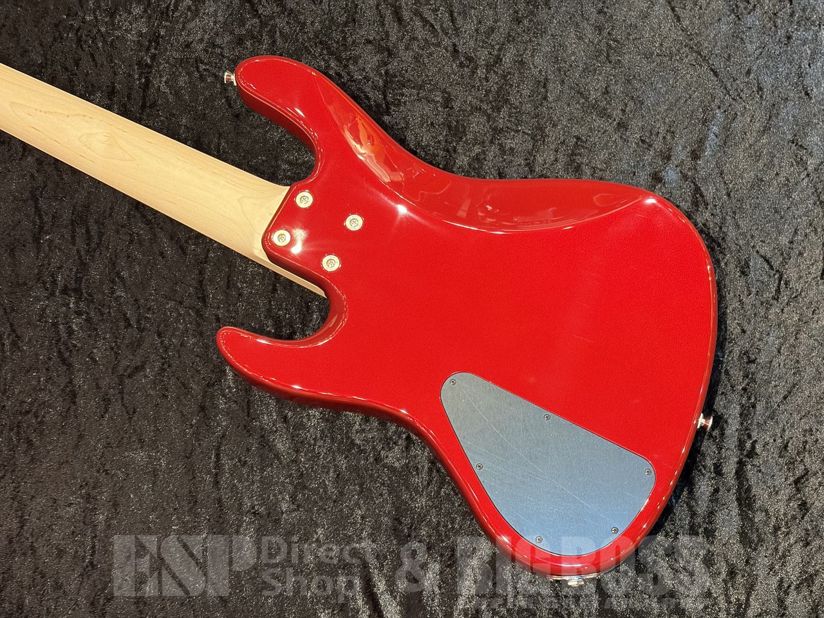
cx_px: 412
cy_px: 309
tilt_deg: -73.0
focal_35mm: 52
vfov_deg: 28.0
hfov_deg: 36.8
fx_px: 1238
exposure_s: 1/40
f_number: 1.6
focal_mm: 5.96
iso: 250
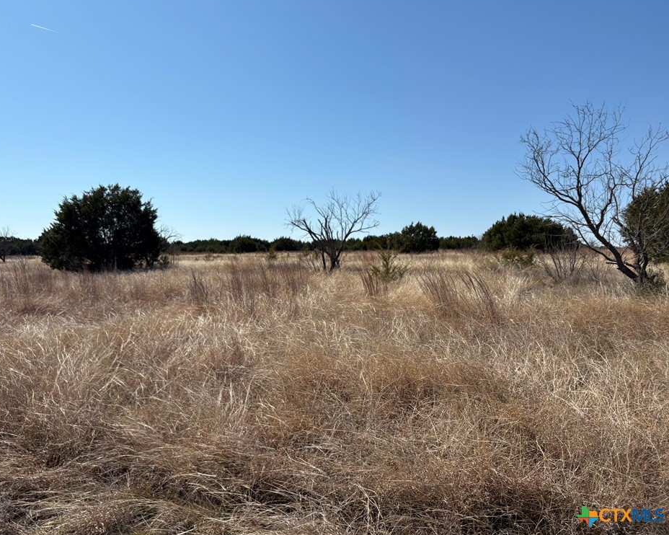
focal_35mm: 28
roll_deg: +0.3
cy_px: 265
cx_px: 312
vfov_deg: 51.5
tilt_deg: -0.9
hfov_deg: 62.2
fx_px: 554
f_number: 1.6
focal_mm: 5.96
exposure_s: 1/6329
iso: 50
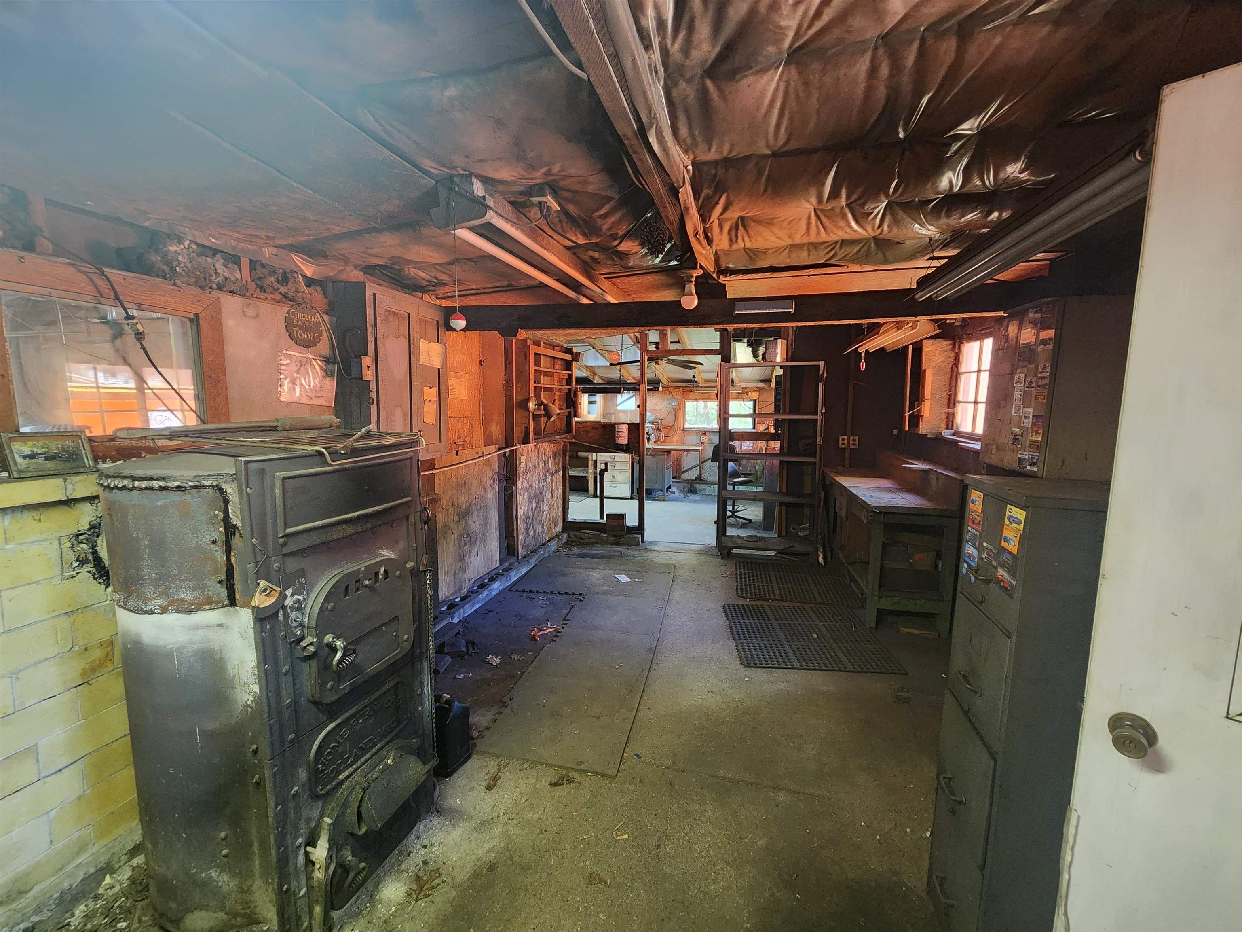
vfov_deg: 89.9
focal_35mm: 13
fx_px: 466
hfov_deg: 106.2
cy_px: 466
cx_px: 621
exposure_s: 1/24
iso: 640
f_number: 2.2
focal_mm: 2.2
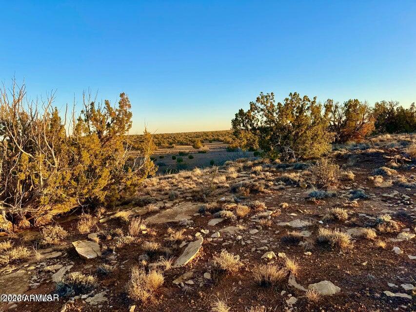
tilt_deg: -4.2
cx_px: 208
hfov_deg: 71.6
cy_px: 156
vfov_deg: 56.8
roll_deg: +0.1
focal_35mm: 24
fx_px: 288
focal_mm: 6.76
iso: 80
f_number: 1.78
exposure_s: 1/1075
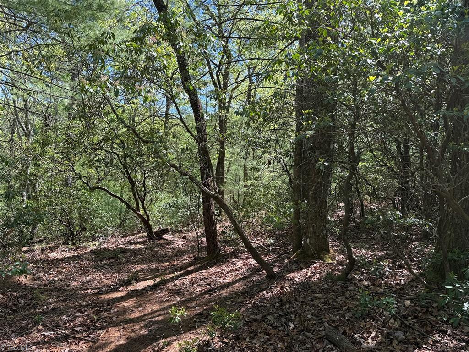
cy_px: 176
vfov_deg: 56.8
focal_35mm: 24
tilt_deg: -2.4
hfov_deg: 71.6
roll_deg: -1.4
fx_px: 325
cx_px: 234
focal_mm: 6.76
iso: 80
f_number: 1.78
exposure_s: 1/589
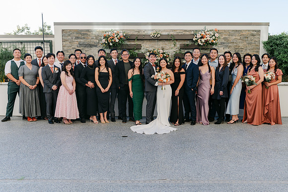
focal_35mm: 38
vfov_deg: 35.0
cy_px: 103
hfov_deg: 50.7
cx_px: 148
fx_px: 304
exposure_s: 1/640
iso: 100
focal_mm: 35
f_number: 4
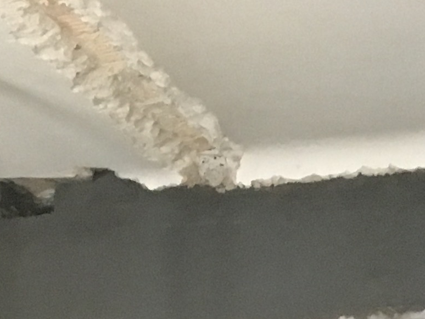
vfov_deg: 8.9
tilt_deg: -2.1
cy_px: 777
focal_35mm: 151
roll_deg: -0.4
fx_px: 1854
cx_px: 118
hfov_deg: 13.0
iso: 200
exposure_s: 1/25
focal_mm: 4.15
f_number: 2.2
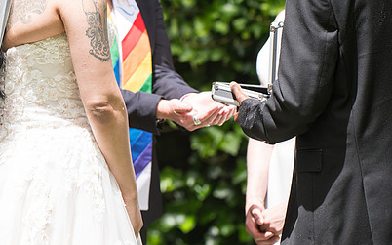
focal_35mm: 287
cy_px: 88
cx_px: 126
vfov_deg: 4.6
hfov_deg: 7.3
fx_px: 3065
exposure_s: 1/400
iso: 100
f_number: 4
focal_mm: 195
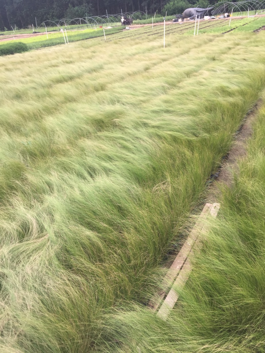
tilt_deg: -25.7
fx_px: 296
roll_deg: +6.1
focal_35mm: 29
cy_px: 176
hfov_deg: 48.2
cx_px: 132
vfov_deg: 61.7
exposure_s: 1/187
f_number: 2.2
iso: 32
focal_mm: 4.15
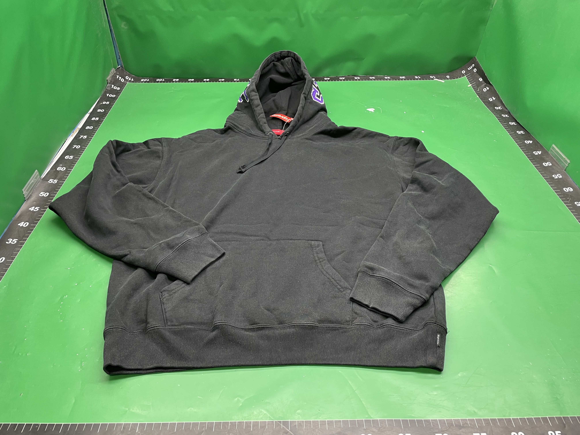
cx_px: 290
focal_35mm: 26
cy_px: 218
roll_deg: -1.1
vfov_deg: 53.1
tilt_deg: -39.8
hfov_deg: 67.3
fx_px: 436
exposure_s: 1/61
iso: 100
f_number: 1.6
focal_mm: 4.2
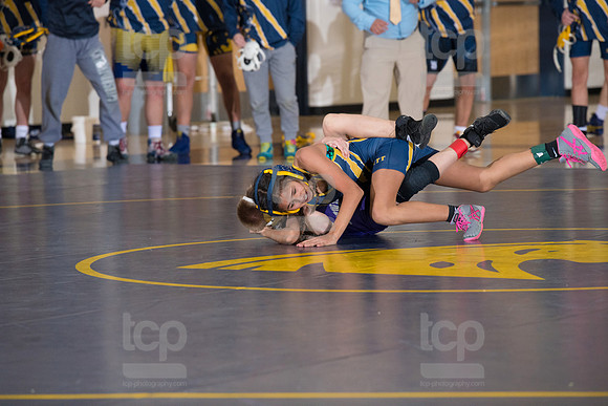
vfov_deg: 6.9
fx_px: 3378
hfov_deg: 10.3
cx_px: 304
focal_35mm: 200
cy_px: 203
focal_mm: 200
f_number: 5.6
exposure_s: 1/250
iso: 1250
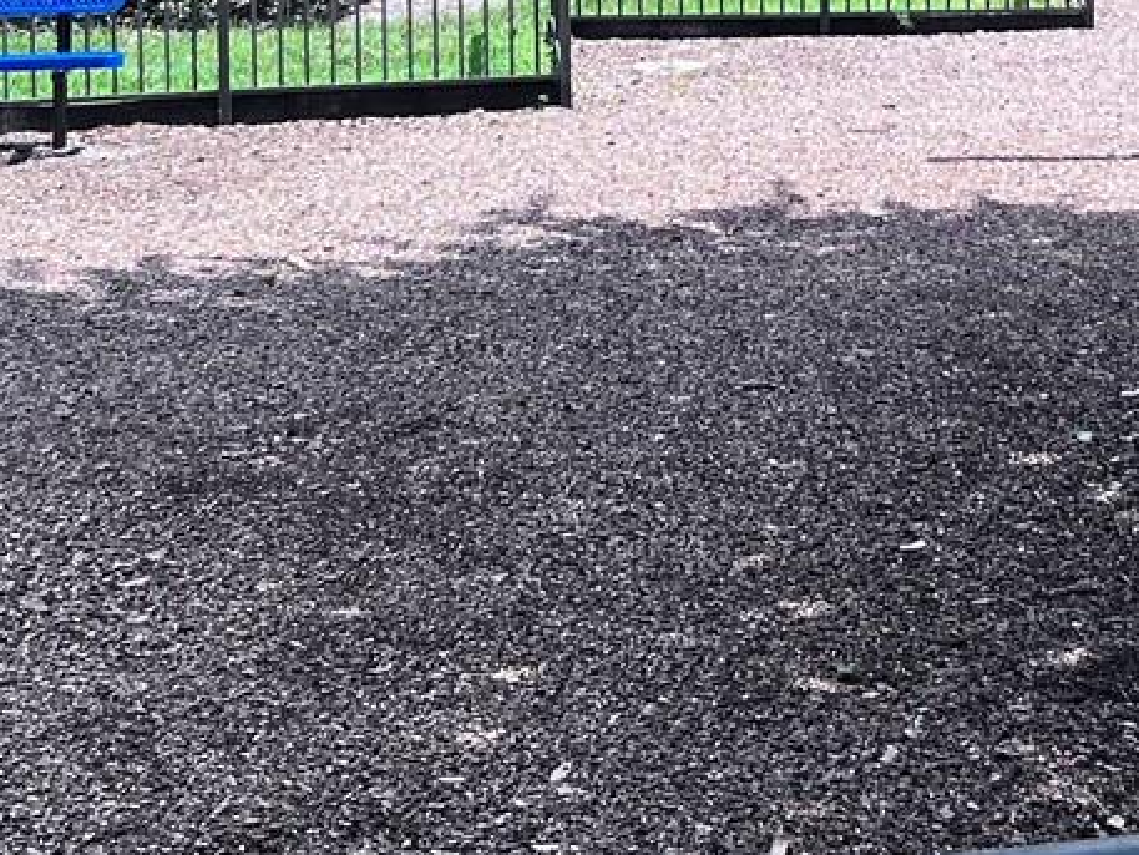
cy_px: -247
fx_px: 2995
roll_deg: +0.6
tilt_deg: -0.2
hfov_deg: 21.3
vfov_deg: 15.5
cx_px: 860
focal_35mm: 91
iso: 50
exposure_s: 1/2008
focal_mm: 5.7
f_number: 1.5
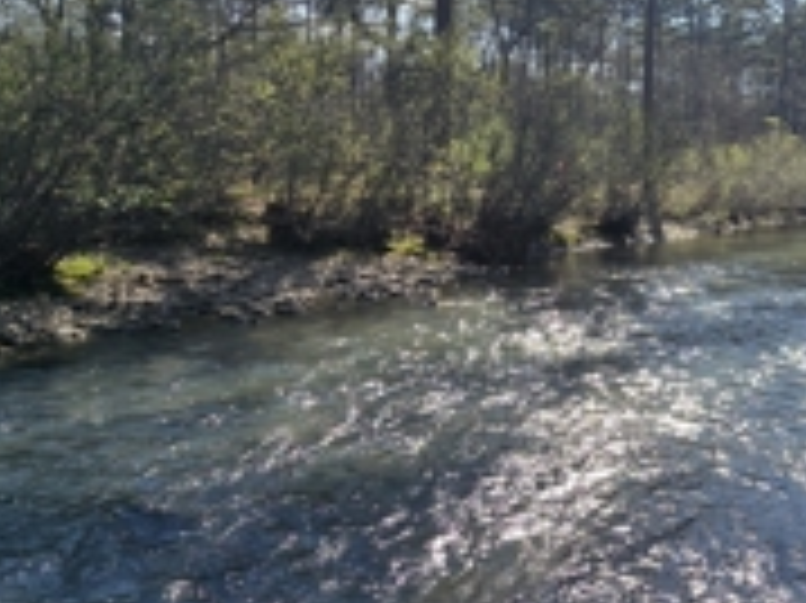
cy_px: 252
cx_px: 711
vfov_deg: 48.0
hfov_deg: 54.5
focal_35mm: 29
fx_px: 675
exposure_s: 1/2122
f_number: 2.2
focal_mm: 2.2
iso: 50
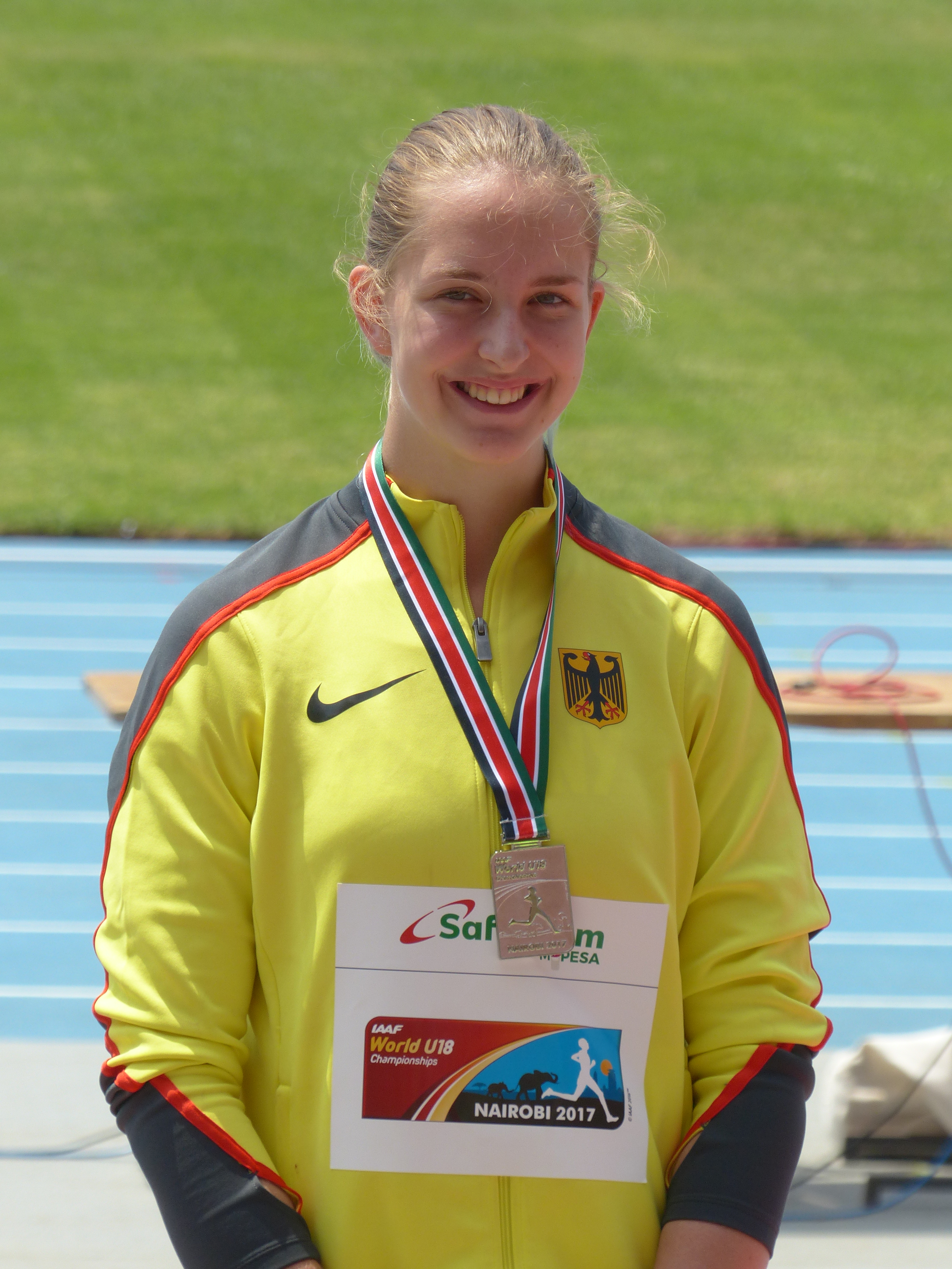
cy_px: 634
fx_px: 13898
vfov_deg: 5.2
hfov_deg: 3.9
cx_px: 476
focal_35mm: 379
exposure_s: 1/1000
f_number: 4
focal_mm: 68.1
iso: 100
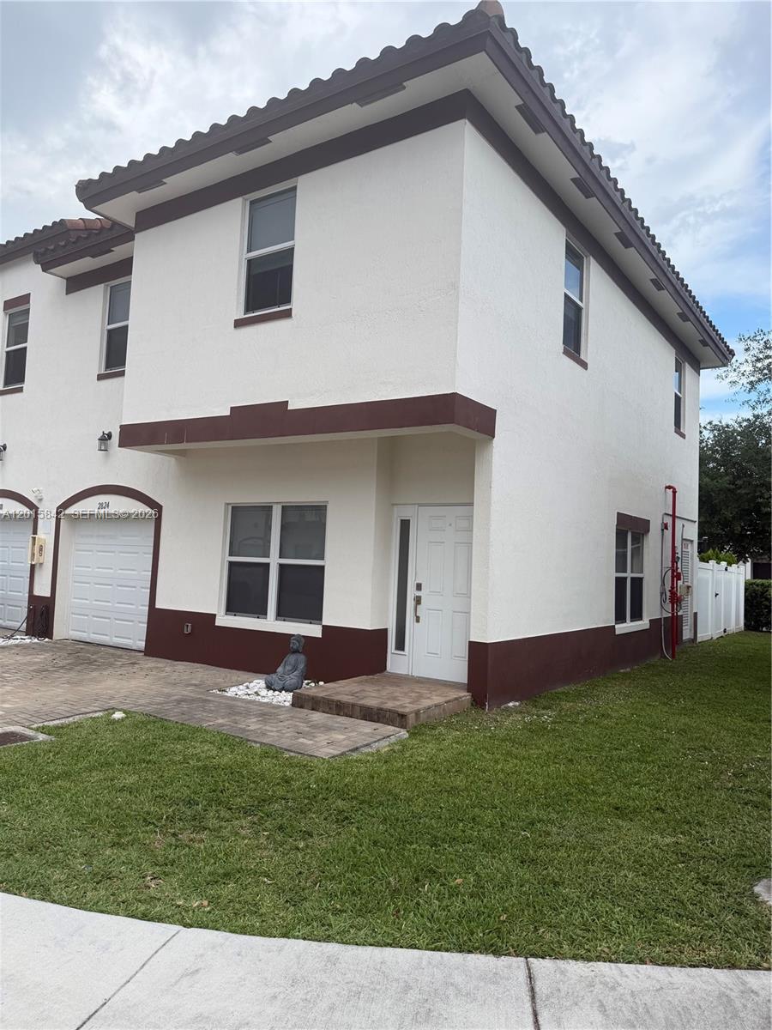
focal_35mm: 24
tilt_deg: +3.4
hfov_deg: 56.8
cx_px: 386
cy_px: 515
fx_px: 714
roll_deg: -2.2
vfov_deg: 71.6
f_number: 1.78
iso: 80
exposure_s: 1/1585
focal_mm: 6.76
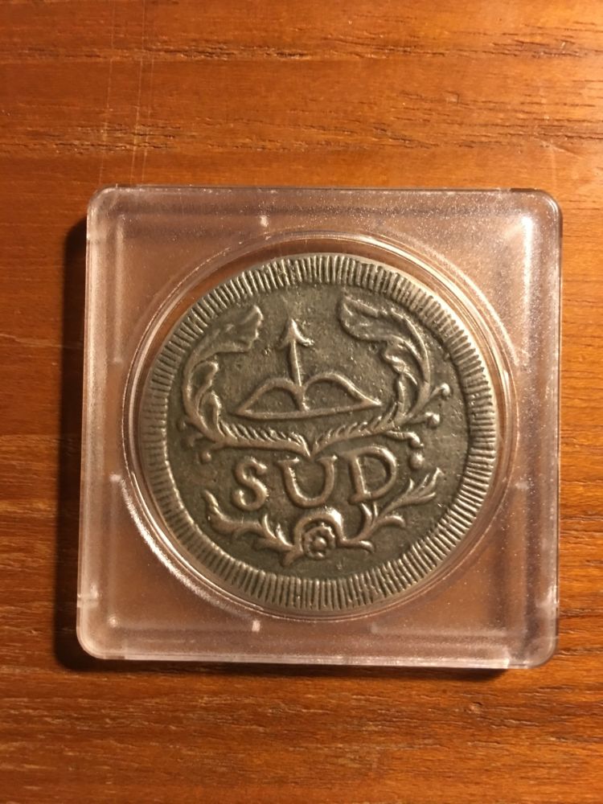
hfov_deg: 48.2
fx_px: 674
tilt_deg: -88.4
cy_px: 402
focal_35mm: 29
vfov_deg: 61.7
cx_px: 302
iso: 80
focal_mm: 4.15
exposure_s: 1/10
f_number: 2.2
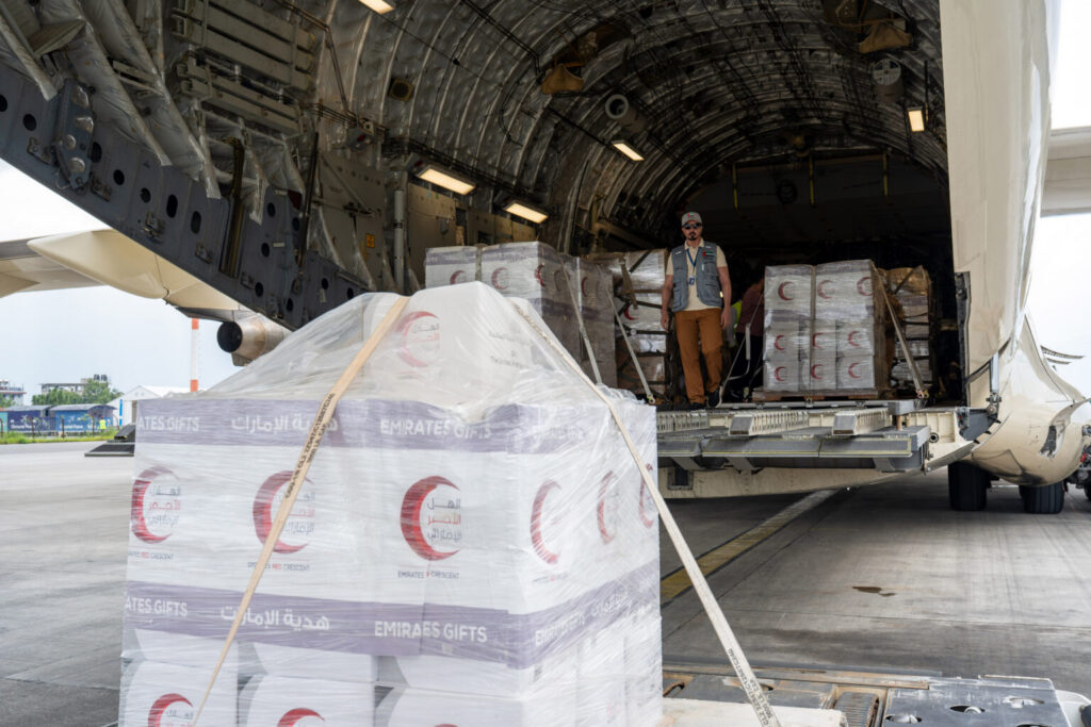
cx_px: 546
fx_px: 1061
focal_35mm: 35
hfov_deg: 54.4
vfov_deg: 37.9
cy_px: 364
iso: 180
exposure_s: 1/250
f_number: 5.6
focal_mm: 35
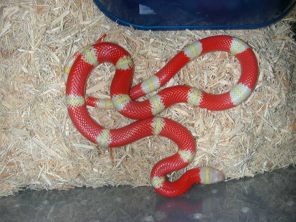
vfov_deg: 38.7
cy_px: 111
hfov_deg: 50.1
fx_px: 316
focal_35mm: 37
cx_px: 148
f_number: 4.5
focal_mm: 5.6
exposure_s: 1/59.9
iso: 100
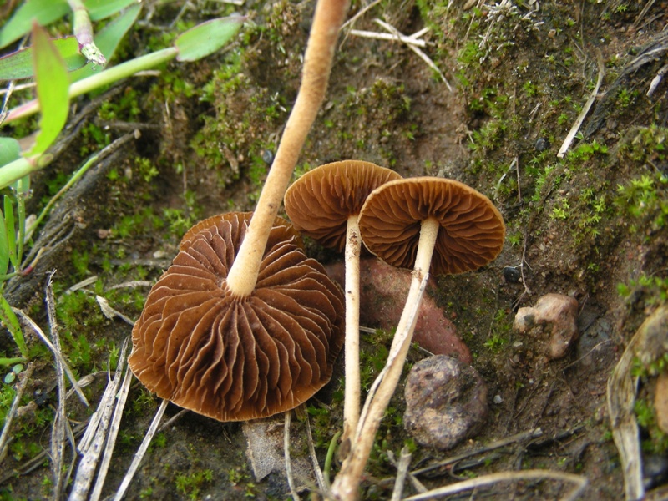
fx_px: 733
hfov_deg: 49.0
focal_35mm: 38
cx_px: 334
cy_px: 250
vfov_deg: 37.7
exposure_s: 1/30.1
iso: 93
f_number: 3.5
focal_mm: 6.3
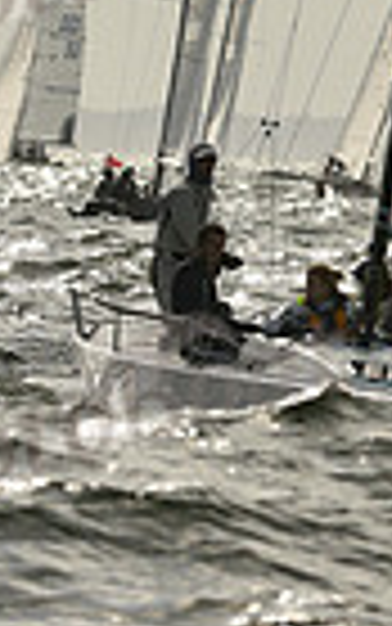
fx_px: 14497
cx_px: 701
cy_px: -347
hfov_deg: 1.5
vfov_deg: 2.5
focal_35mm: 849
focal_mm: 200
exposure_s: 1/2000
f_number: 8
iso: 320
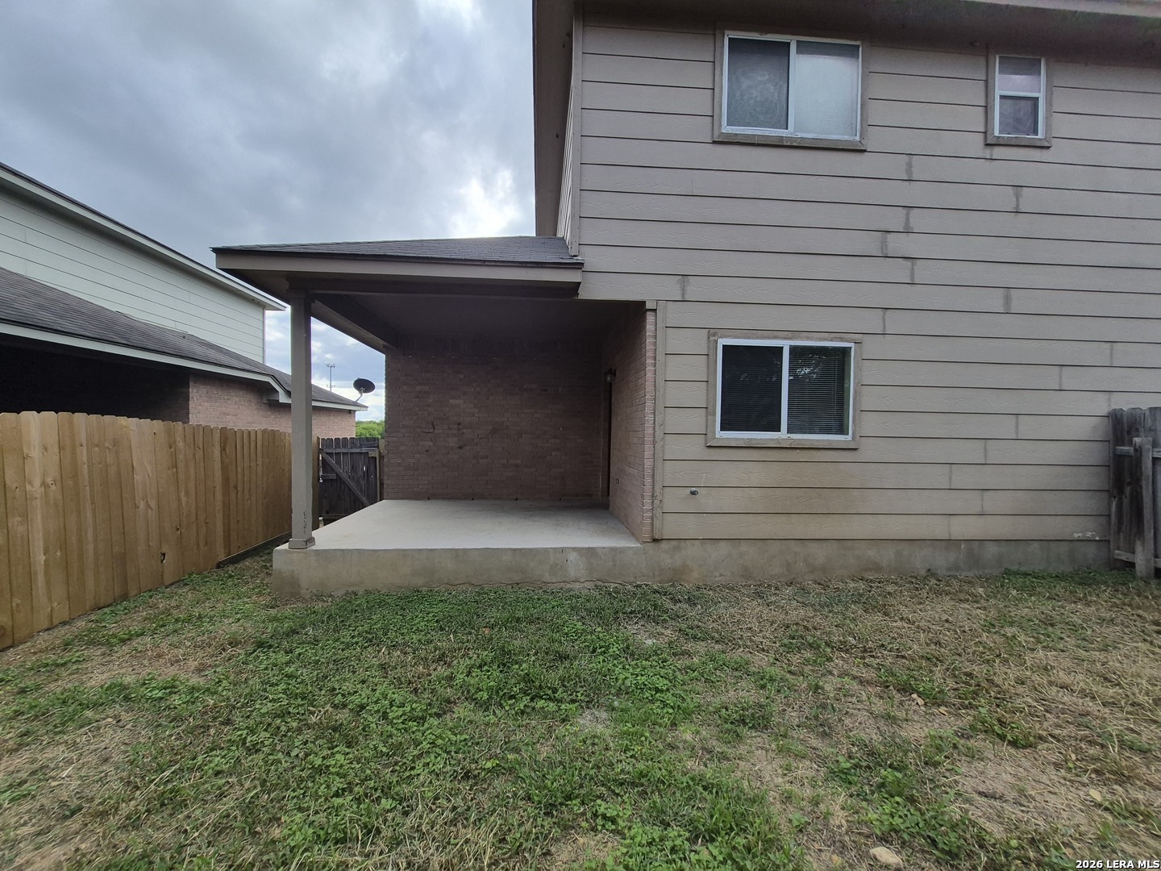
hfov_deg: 106.2
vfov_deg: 89.9
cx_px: 580
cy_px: 436
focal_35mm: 13
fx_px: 436
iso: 40
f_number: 2.2
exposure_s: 1/808
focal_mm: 1.74
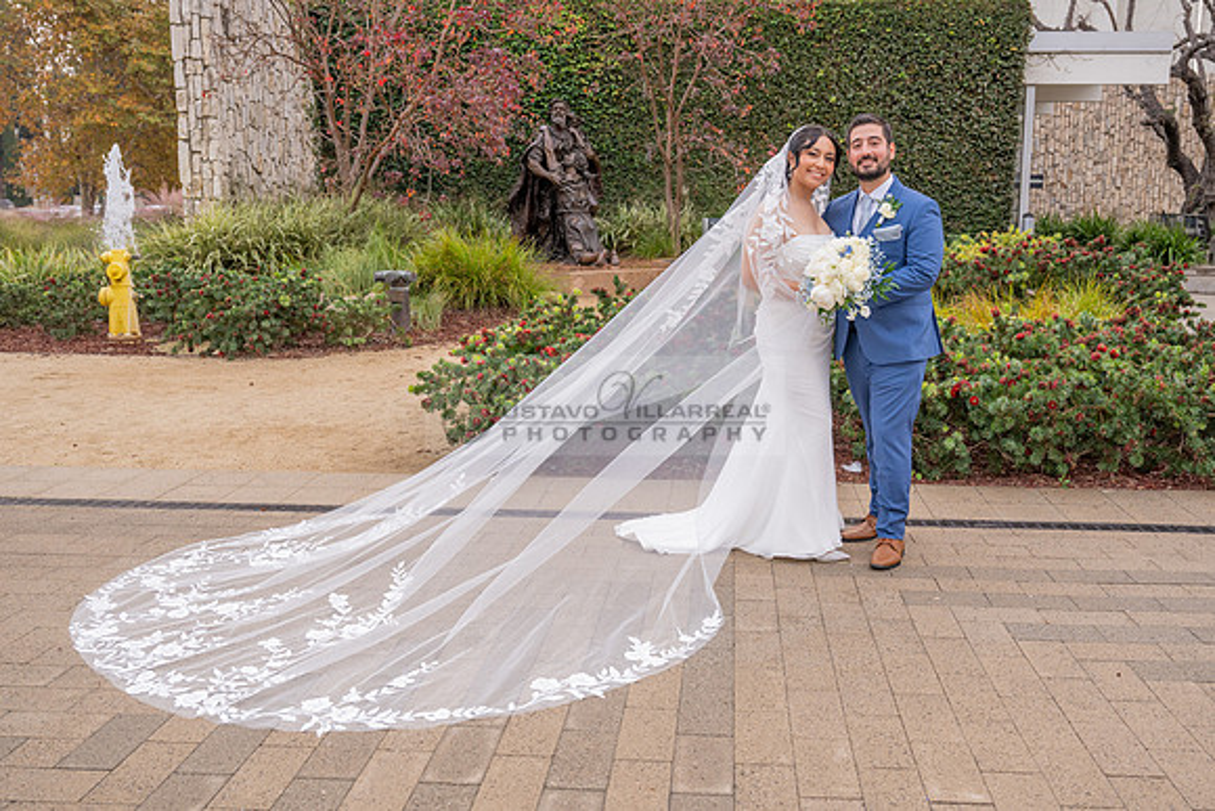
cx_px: 663
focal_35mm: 33
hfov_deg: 56.4
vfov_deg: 39.5
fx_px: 1130
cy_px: 391
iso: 500
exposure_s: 1/160
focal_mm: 28
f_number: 4
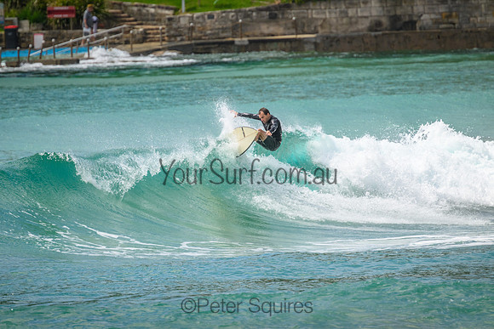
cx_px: 247
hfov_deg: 2.6
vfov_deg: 1.7
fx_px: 10980
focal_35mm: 800
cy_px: 164
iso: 800
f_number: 11
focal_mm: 800
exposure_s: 1/2000
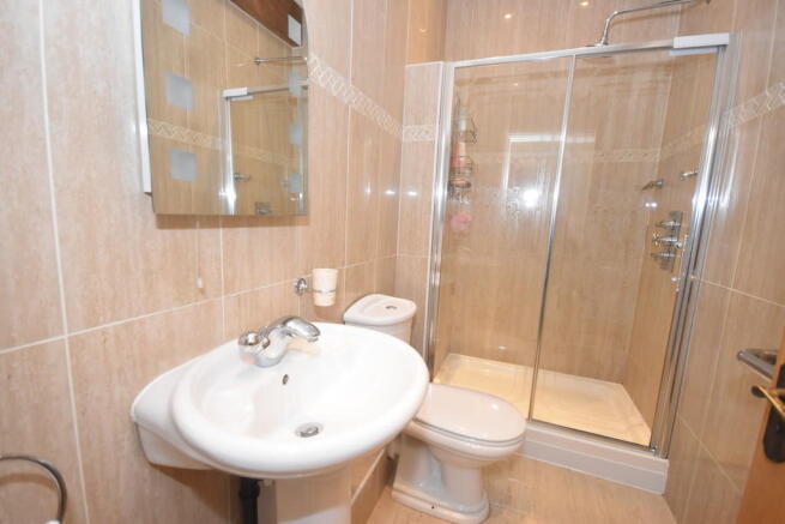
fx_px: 327
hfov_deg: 100.4
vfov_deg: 77.4
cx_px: 392
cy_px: 262
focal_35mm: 15
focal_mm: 10
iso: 2500
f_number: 4
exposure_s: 1/125
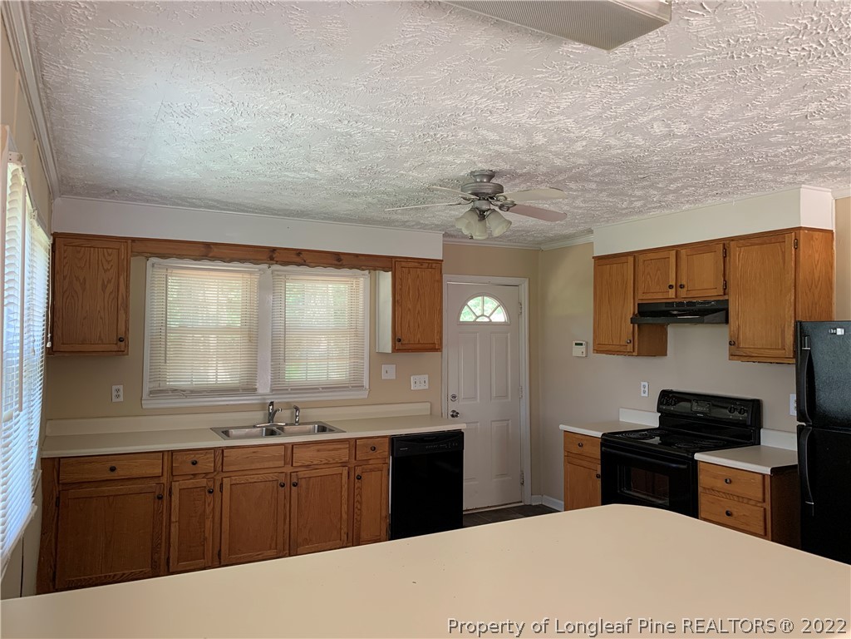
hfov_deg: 67.3
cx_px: 426
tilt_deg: +1.8
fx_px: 639
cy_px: 320
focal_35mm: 26
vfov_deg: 53.1
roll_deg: -0.7
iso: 100
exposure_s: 1/79
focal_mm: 4.25
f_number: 1.8
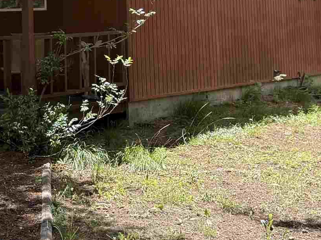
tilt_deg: +6.1
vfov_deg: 15.6
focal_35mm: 90
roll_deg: +1.2
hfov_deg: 21.4
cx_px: 41
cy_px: -74
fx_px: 834
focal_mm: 6.76
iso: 100
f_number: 1.78
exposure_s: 1/1250
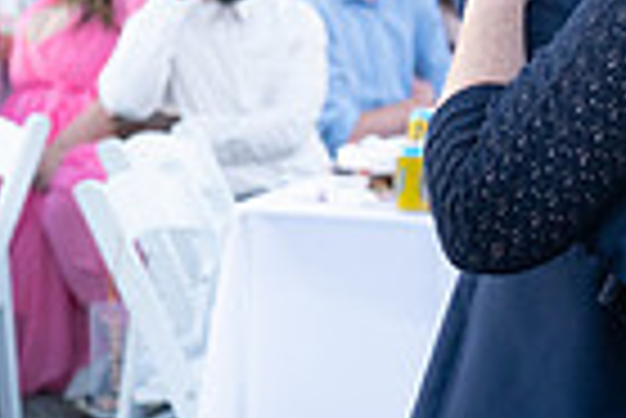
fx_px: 4421
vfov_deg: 5.4
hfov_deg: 8.1
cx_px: 621
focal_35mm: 254
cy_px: -7
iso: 2000
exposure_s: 1/500
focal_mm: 61
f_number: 4
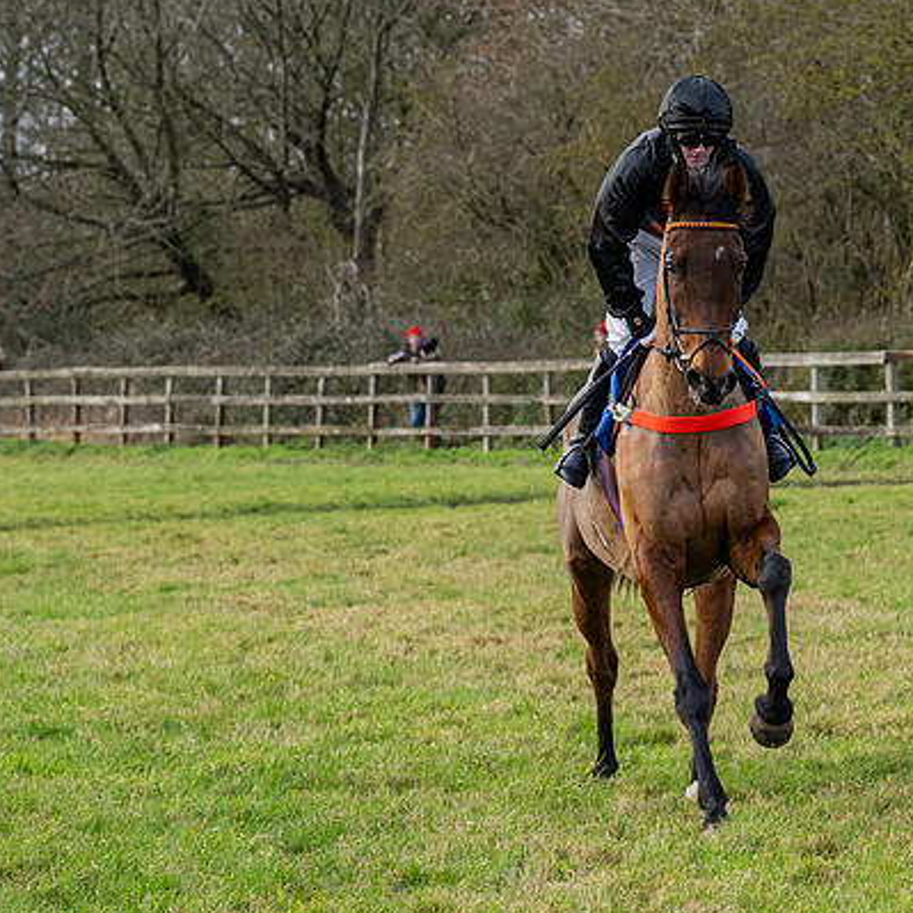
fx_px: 7132
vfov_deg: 7.3
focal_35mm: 239
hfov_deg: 7.3
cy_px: 327
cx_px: 766
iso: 800
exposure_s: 1/800
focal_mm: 86
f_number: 5
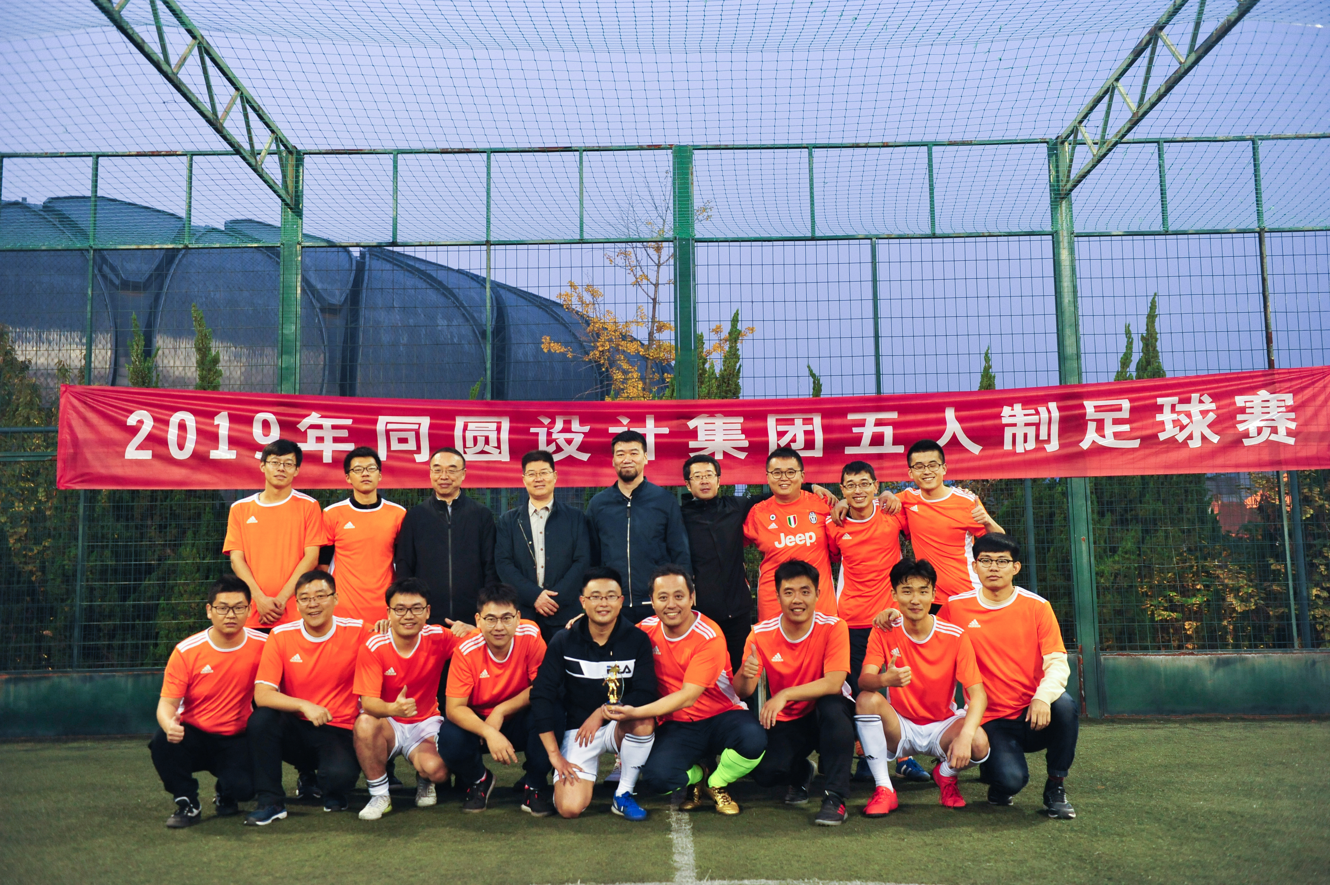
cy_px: 442
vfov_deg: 22.6
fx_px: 2215
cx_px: 665
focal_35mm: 60
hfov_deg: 33.4
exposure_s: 1/200
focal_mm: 60
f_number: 7.1
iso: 640
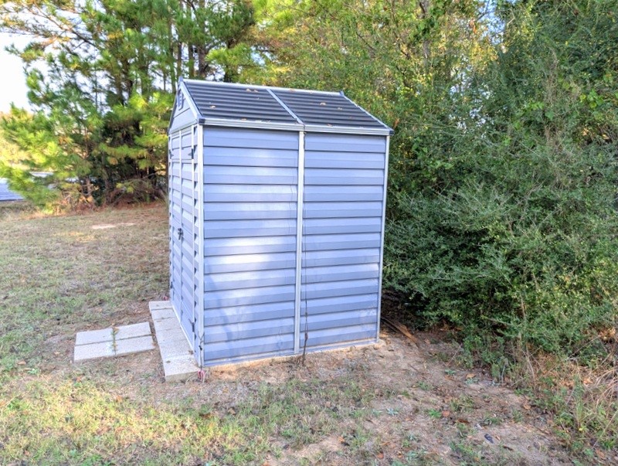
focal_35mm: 24
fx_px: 429
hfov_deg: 71.5
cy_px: 233
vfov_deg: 57.0
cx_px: 309
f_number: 1.68
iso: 18
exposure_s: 1/354
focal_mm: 6.9
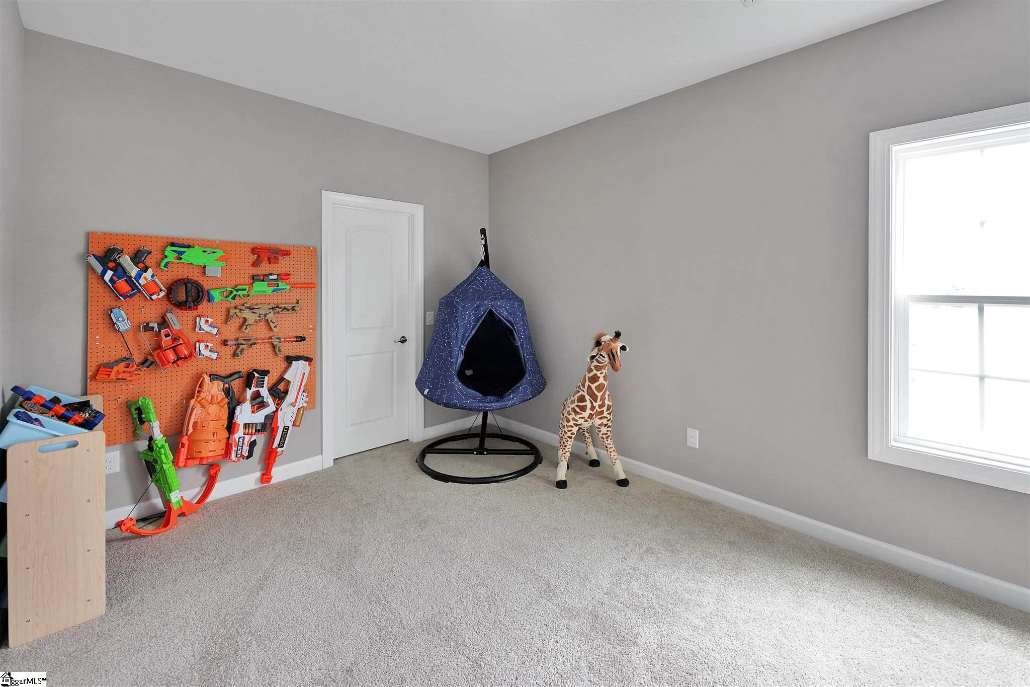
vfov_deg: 81.2
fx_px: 400
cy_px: 344
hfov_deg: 104.3
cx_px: 515
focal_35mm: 14
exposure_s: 1/160
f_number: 3.2
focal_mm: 14
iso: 1600
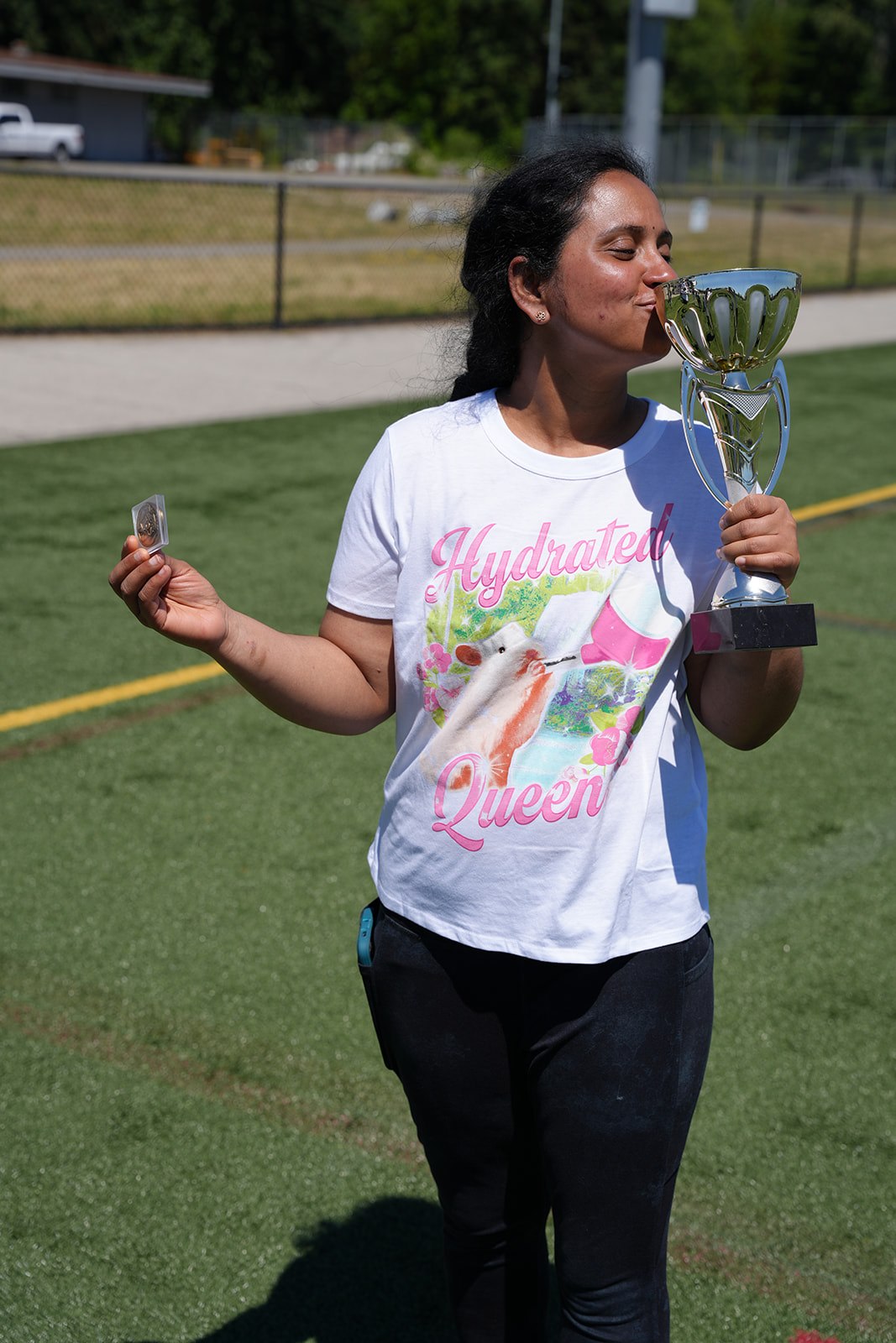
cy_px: 672
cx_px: 448
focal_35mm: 58
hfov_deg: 23.3
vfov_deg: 34.3
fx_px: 2176
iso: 100
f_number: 5
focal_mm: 58.3
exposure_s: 1/1250
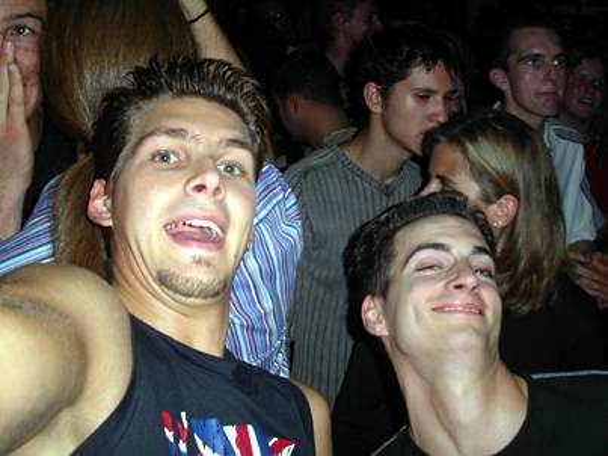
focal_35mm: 38
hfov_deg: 49.0
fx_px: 667
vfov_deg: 37.7
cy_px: 228
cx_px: 304
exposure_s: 1/30
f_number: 2.8
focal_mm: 7.8
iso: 100
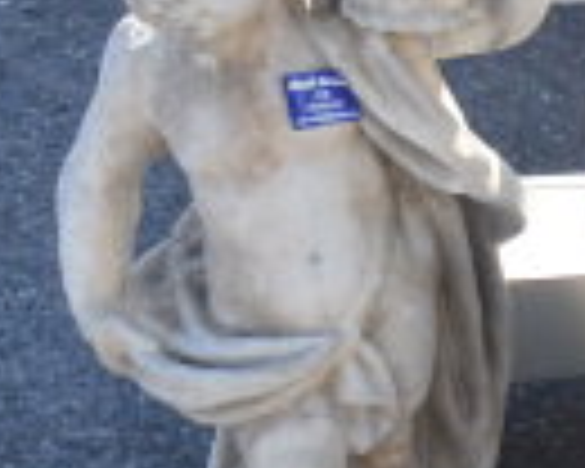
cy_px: 470
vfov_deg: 11.0
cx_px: 1300
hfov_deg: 11.8
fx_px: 2410
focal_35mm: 139
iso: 200
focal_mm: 21
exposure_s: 1/160
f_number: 6.3
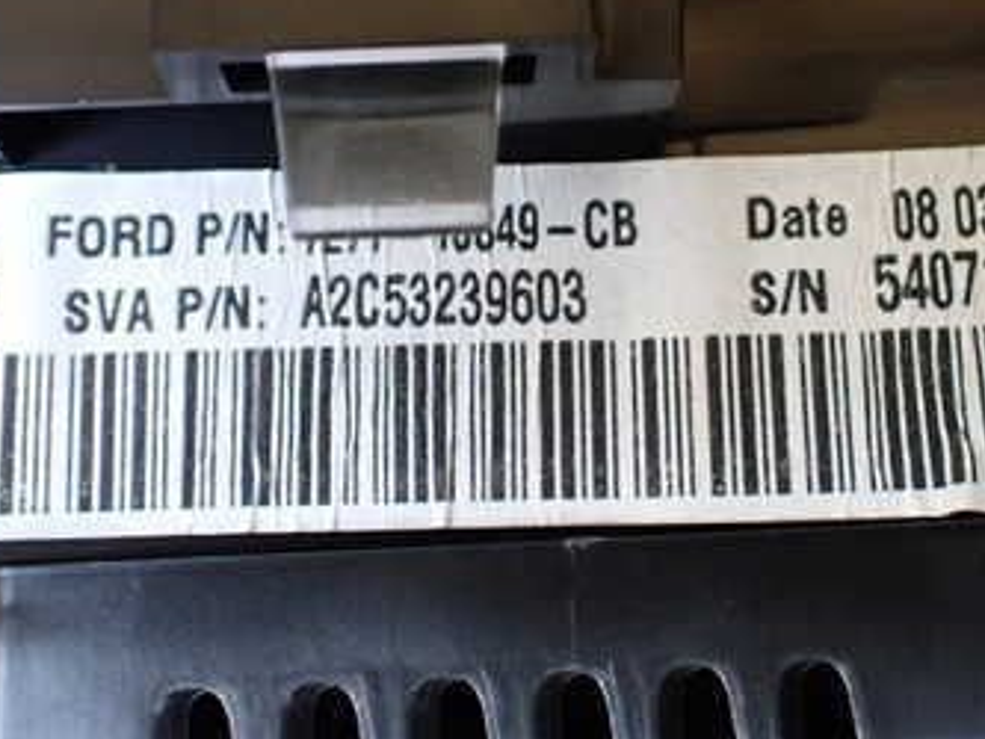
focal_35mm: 54
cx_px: 559
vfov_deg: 26.9
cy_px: 248
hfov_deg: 35.5
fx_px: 1537
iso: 800
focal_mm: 5.4
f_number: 2.3
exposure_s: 1/125
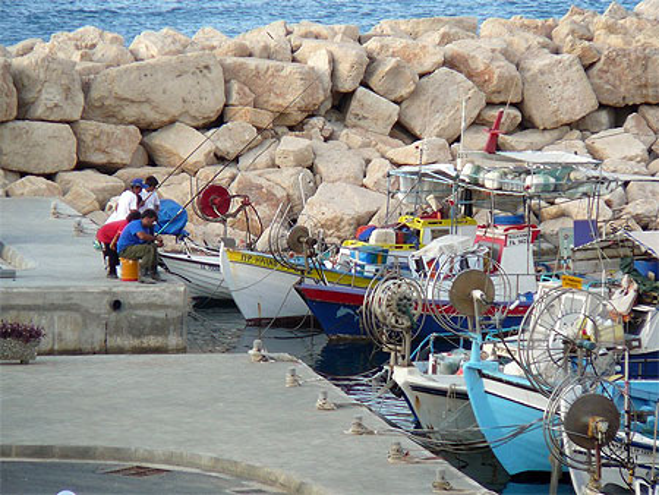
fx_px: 6667
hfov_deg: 5.7
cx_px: 330
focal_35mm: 350
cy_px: 248
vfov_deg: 4.3
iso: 80
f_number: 4.2
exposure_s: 1/160
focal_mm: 52
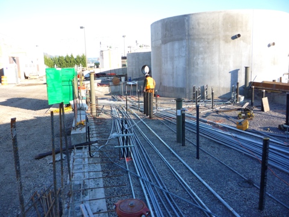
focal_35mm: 30
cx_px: 144
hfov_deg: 60.0
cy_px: 108
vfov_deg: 46.8
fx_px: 250
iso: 100
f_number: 4
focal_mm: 5.2
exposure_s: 1/160
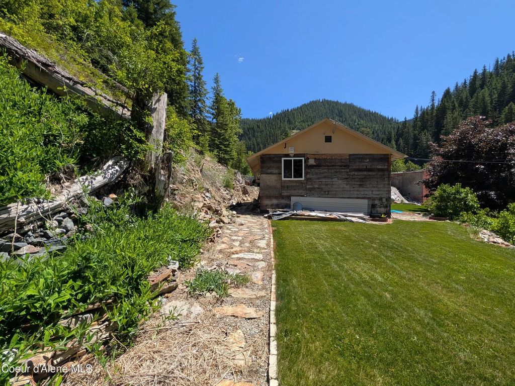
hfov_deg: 110.5
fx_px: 179
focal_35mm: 12
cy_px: 193
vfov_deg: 94.5
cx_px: 258
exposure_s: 1/2252
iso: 55
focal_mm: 2.02
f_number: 1.7
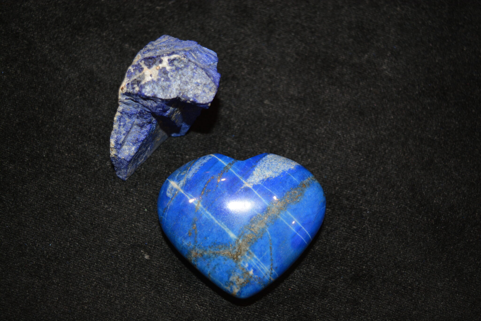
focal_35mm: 51
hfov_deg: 38.9
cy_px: 160
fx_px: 681
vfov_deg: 26.5
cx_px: 240
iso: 360
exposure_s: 1/60
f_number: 4.5
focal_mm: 34
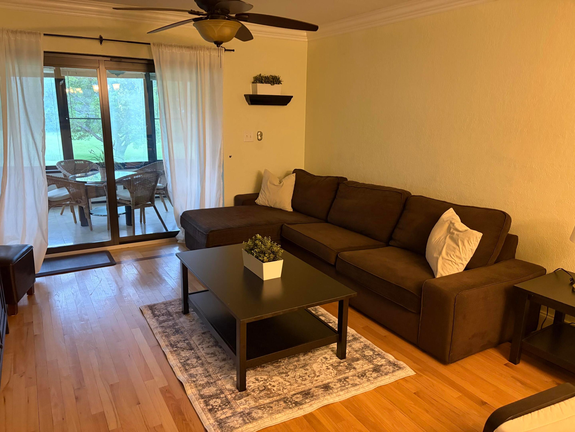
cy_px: 216
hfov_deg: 67.3
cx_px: 288
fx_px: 432
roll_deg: +0.9
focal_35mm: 26
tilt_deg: -12.7
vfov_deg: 53.1
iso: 500
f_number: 1.6
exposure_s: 1/60
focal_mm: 5.96
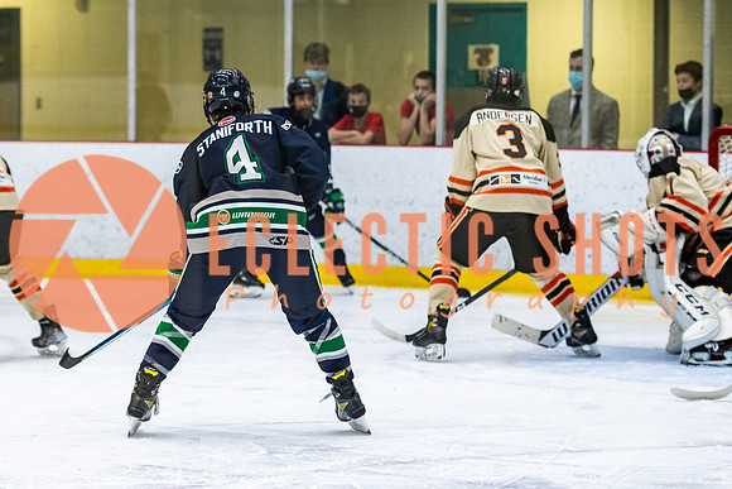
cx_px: 275
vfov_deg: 7.1
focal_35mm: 194
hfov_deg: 10.6
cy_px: 215
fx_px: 3943
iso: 1800
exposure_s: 1/640
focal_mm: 102
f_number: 2.8
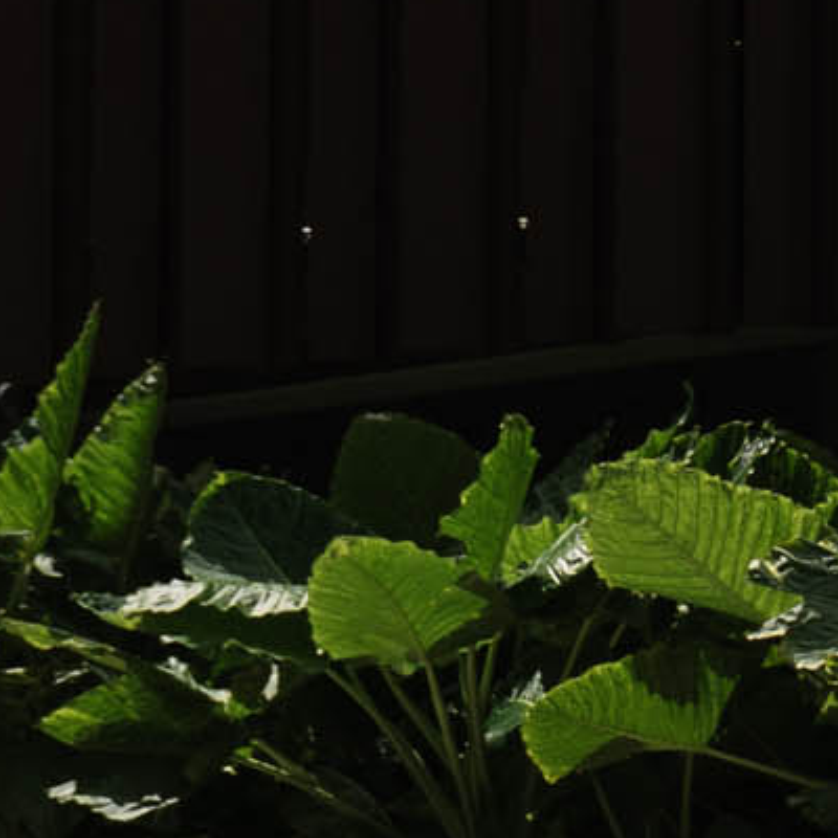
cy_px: 289
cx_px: 2522
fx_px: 6409
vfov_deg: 7.5
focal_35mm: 234
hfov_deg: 6.8
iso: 200
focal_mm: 34
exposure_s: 1/640
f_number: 5
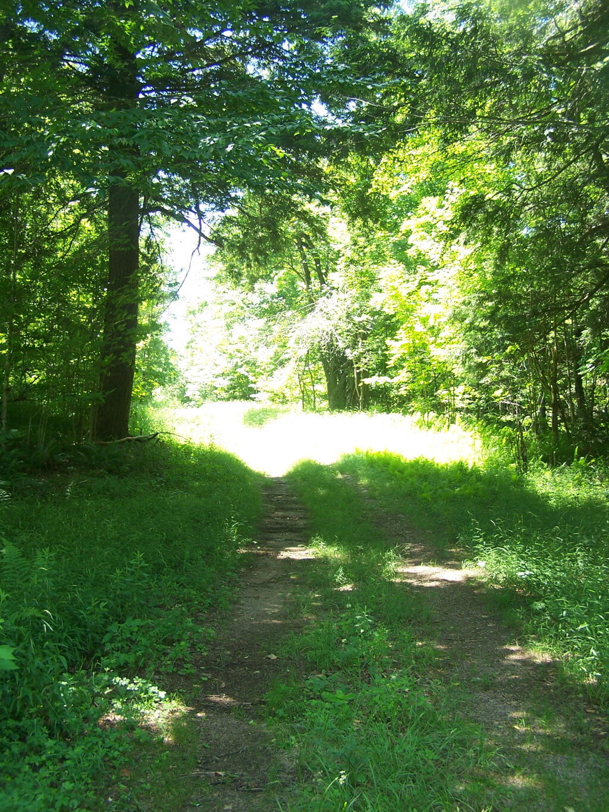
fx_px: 891
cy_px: 406
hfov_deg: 37.7
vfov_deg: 49.0
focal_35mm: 38
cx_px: 304
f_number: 2.8
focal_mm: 6.3
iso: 80
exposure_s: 1/60
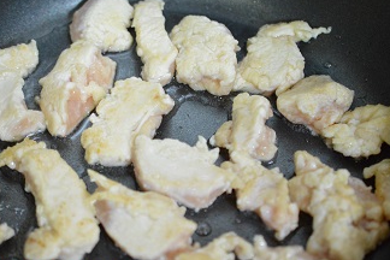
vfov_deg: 18.4
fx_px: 802
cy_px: 145
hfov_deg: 27.3
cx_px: 160
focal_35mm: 74
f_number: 3
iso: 2800
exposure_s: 1/60
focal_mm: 40
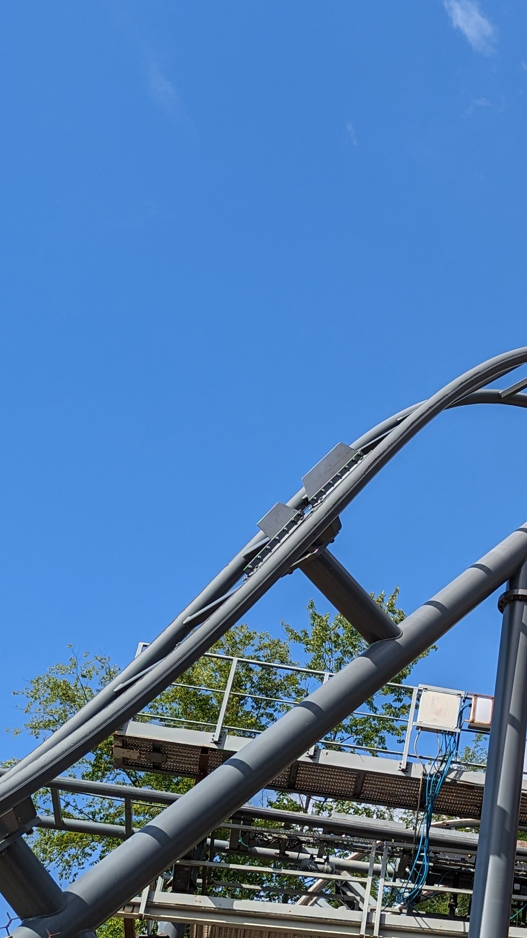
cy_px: 574
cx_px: 653
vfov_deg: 37.0
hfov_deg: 20.0
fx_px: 1391
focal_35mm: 56
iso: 44
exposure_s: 1/2571
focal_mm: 6.81
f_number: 1.85
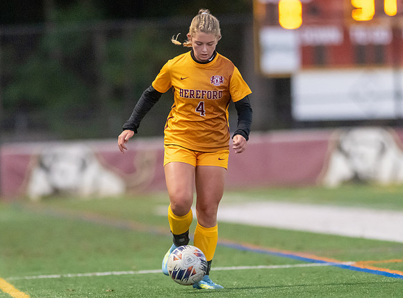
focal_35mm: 489
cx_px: 188
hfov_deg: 4.1
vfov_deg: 3.0
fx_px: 5665
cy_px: 181
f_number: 2.8
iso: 10000
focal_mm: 300
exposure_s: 1/1000
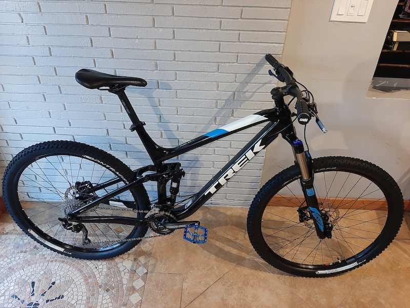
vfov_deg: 53.1
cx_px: 205
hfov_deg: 67.3
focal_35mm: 26
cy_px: 154
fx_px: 308
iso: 160
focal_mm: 3.93
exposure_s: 1/30
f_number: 1.7
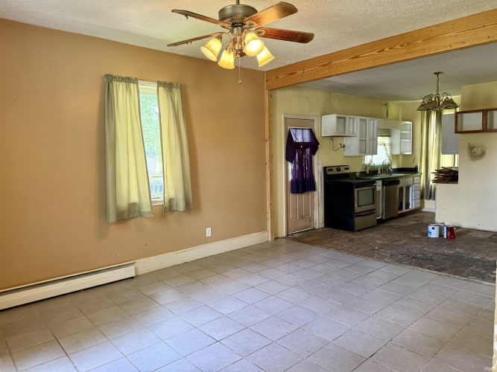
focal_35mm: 24
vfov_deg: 56.8
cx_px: 248
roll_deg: +0.6
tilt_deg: -4.3
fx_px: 345
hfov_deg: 71.6
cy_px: 186
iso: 200
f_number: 1.78
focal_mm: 6.76
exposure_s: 1/60
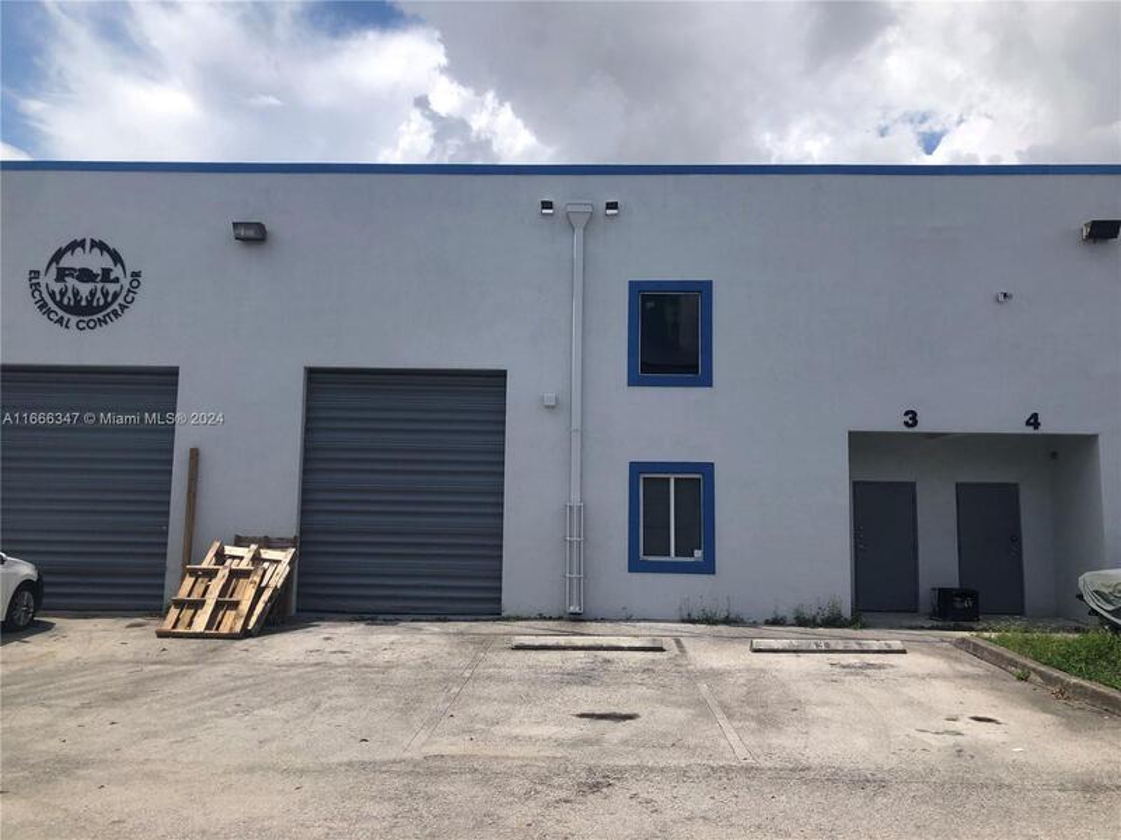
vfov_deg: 49.7
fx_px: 907
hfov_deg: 63.4
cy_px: 420
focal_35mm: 28
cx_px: 560
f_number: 1.8
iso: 20
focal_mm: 3.99
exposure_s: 1/2857
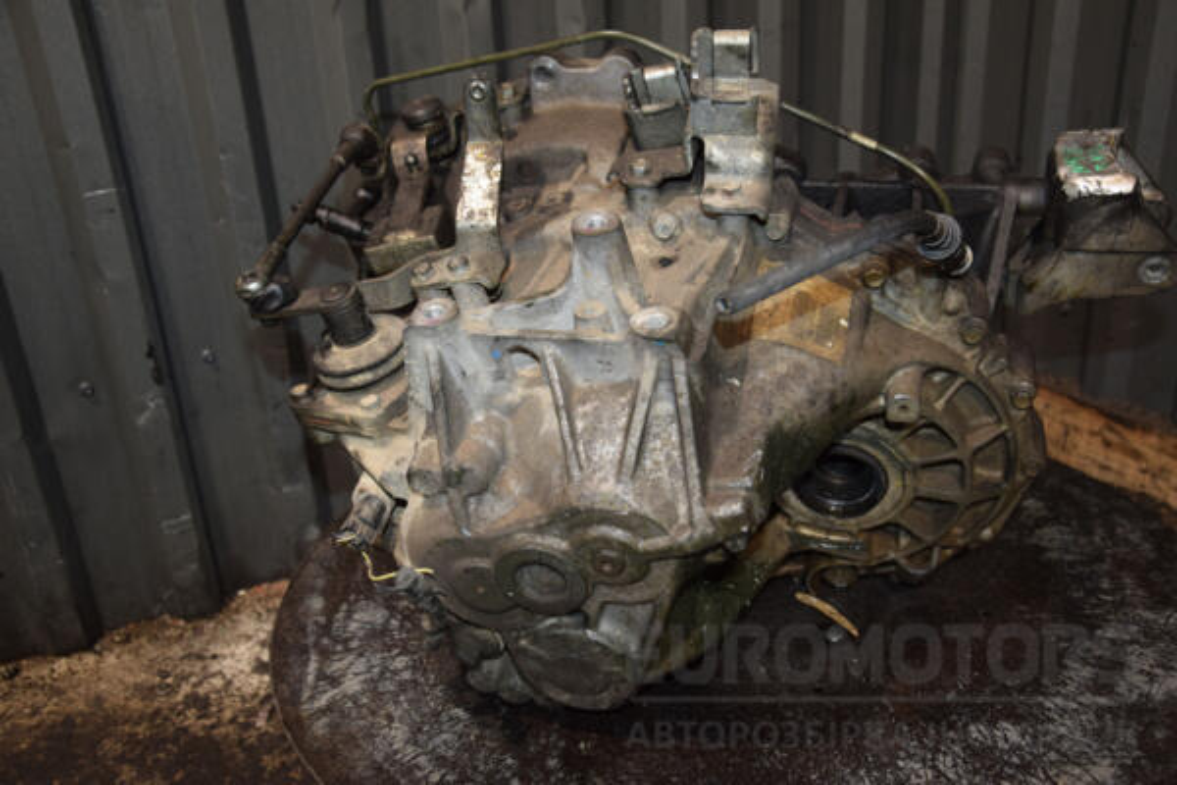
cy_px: 392
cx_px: 588
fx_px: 1177
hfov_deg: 53.1
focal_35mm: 36
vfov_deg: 36.9
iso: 800
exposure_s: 1/60
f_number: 5
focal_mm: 24
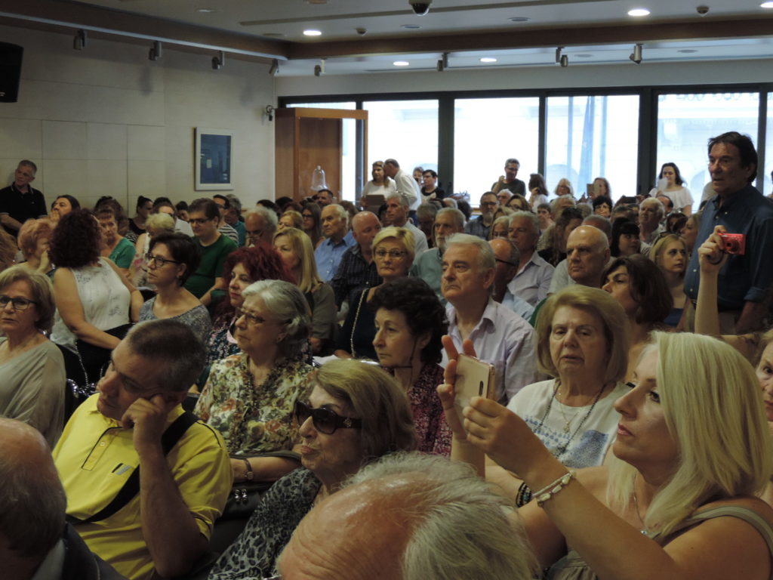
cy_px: 290
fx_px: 1050
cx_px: 386
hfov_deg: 40.4
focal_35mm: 47
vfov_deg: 30.9
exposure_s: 1/40
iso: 400
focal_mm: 8.3
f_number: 3.5
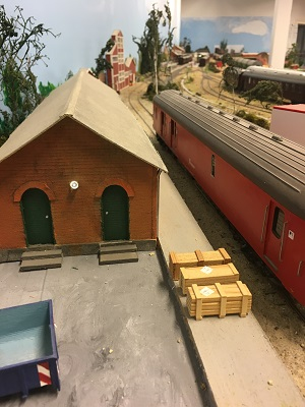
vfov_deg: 61.7
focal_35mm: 29
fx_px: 341
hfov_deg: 48.2
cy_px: 204
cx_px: 152
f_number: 2.2
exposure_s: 1/33
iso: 100
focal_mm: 4.15
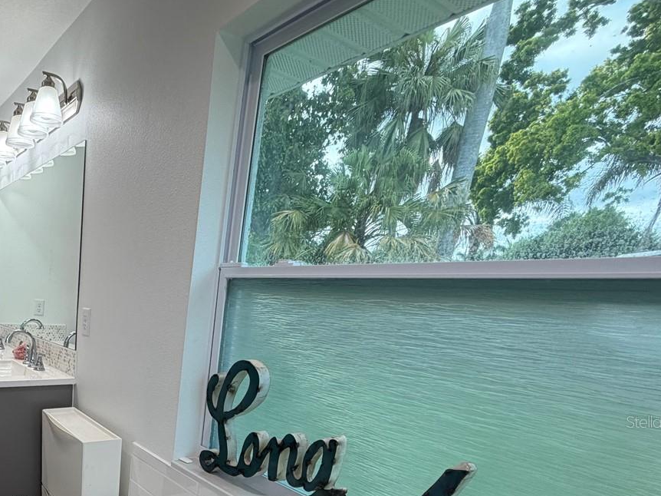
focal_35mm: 26
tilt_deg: -16.1
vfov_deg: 48.8
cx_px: 85
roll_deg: -2.1
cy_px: 422
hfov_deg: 59.0
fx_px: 496
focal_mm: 2.22
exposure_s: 1/120
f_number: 2.2
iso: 100
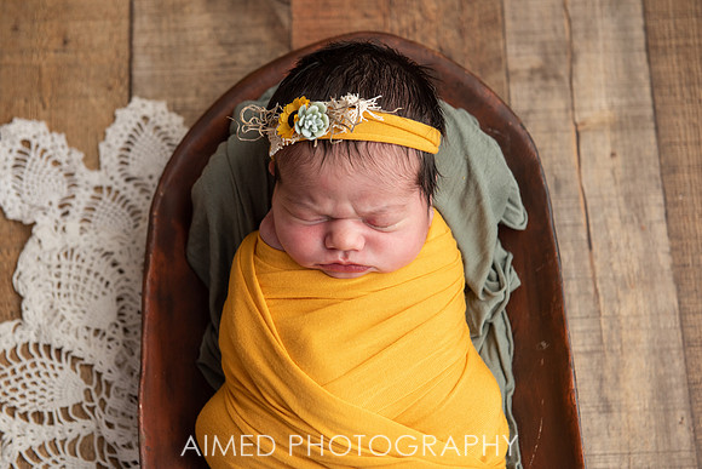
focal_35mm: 71
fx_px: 1387
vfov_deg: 19.2
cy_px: 235
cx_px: 354
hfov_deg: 28.4
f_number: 4
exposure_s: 1/200
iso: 320
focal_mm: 70
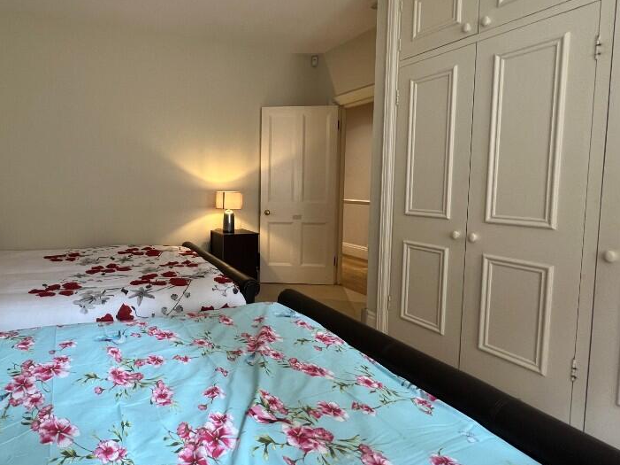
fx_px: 340
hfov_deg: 81.3
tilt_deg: -4.0
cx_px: 198
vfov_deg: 68.5
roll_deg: -0.5
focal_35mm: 19
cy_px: 209
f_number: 1.8
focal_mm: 1.57
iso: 250
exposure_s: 1/67
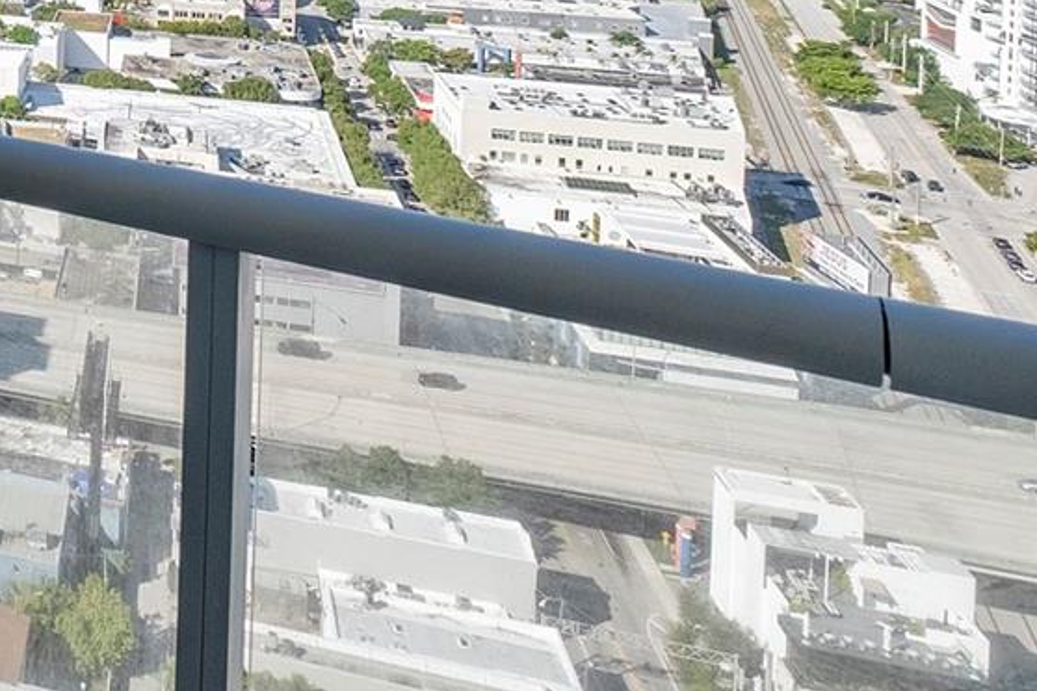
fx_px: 1239
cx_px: -361
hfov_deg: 32.2
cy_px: -204
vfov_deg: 26.5
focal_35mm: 43
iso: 640
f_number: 8
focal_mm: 10
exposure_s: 1/2000
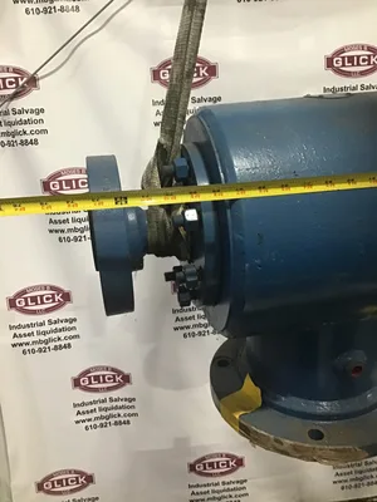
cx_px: 188
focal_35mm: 31
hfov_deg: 45.4
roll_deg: +4.3
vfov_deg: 58.4
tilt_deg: -11.0
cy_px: 251
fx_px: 450
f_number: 2.4
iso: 200
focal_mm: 3.3
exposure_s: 1/24
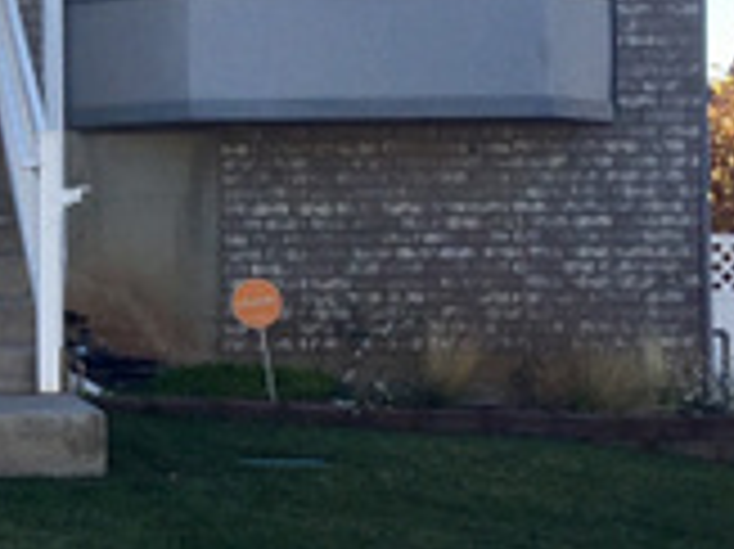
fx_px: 2415
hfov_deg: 16.1
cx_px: -288
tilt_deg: +2.5
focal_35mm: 114
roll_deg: -0.6
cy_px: 202
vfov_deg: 13.0
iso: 32
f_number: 2.2
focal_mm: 4.15
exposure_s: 1/807
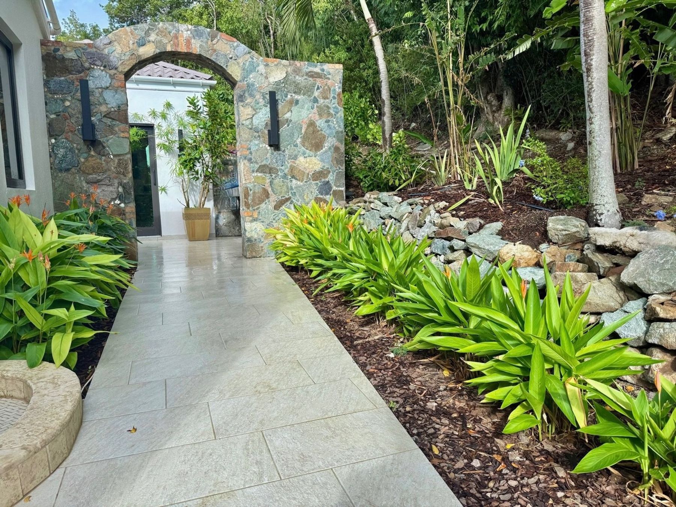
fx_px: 469
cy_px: 254
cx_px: 338
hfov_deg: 71.6
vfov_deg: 56.8
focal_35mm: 24
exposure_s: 1/2110
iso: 80
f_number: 1.78
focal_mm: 6.76
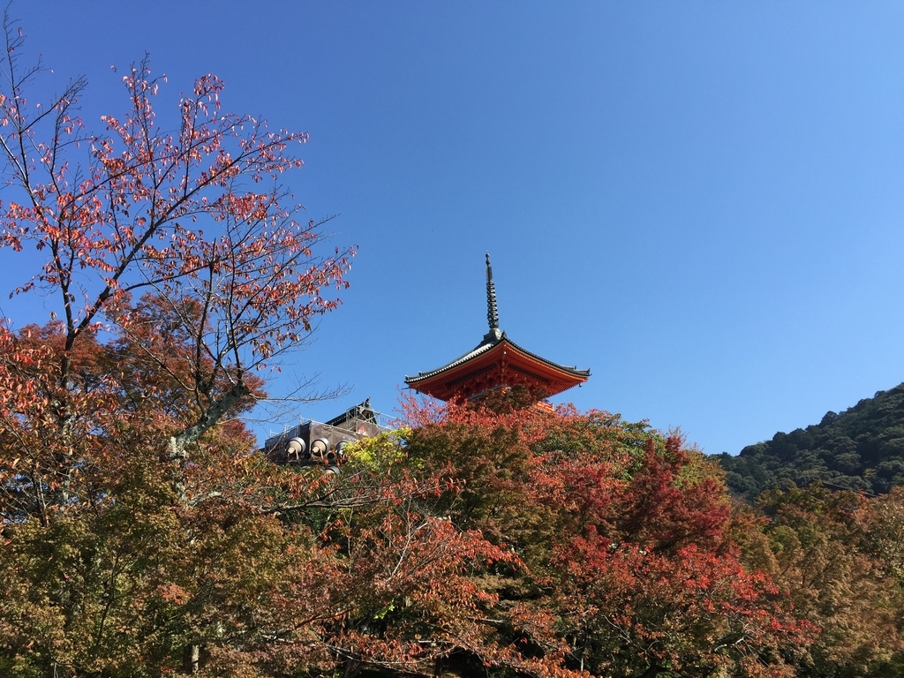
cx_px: 452
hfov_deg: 61.7
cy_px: 339
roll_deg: +2.1
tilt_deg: +25.7
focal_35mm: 29
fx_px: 757
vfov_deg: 48.2
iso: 32
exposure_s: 1/1236
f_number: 2.2
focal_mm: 4.15
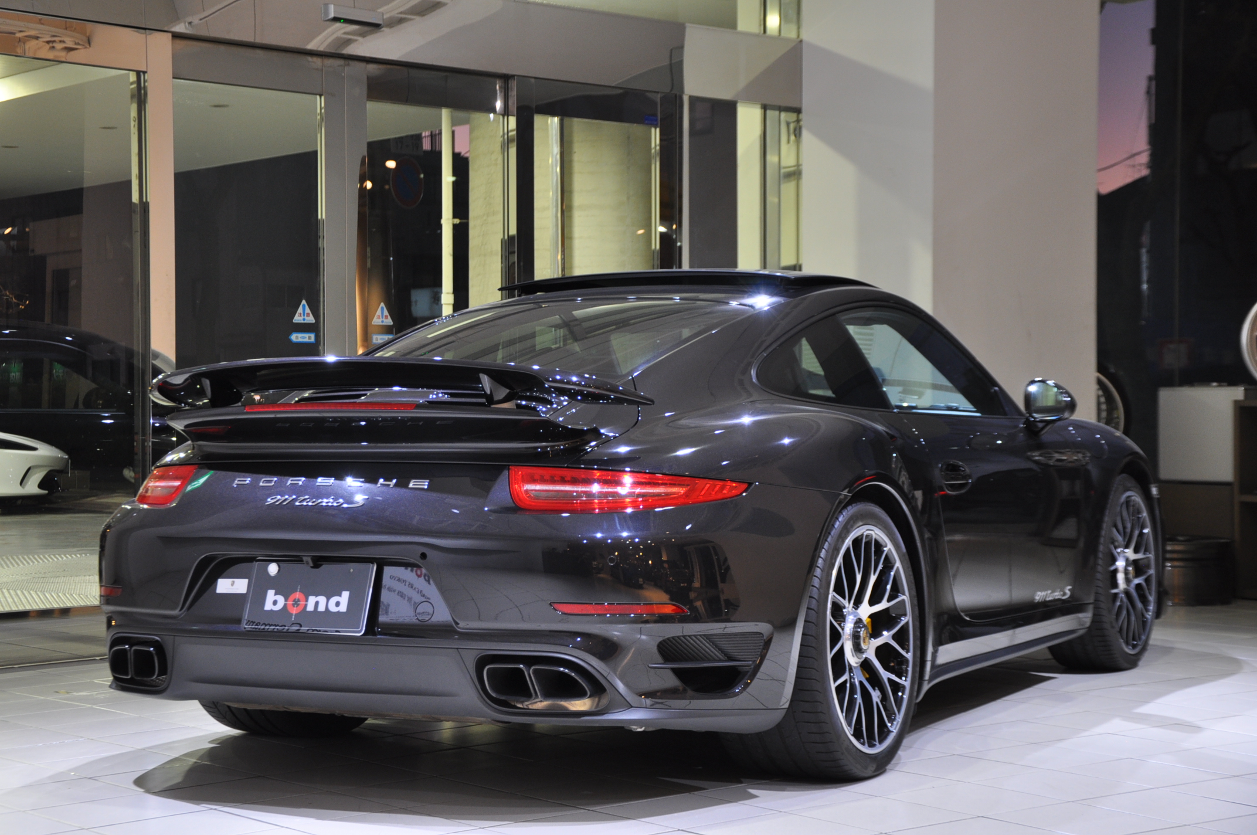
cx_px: 628
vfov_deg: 21.5
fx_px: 2197
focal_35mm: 63
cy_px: 418
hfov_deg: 31.9
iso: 400
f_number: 5
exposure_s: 1/25
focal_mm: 42
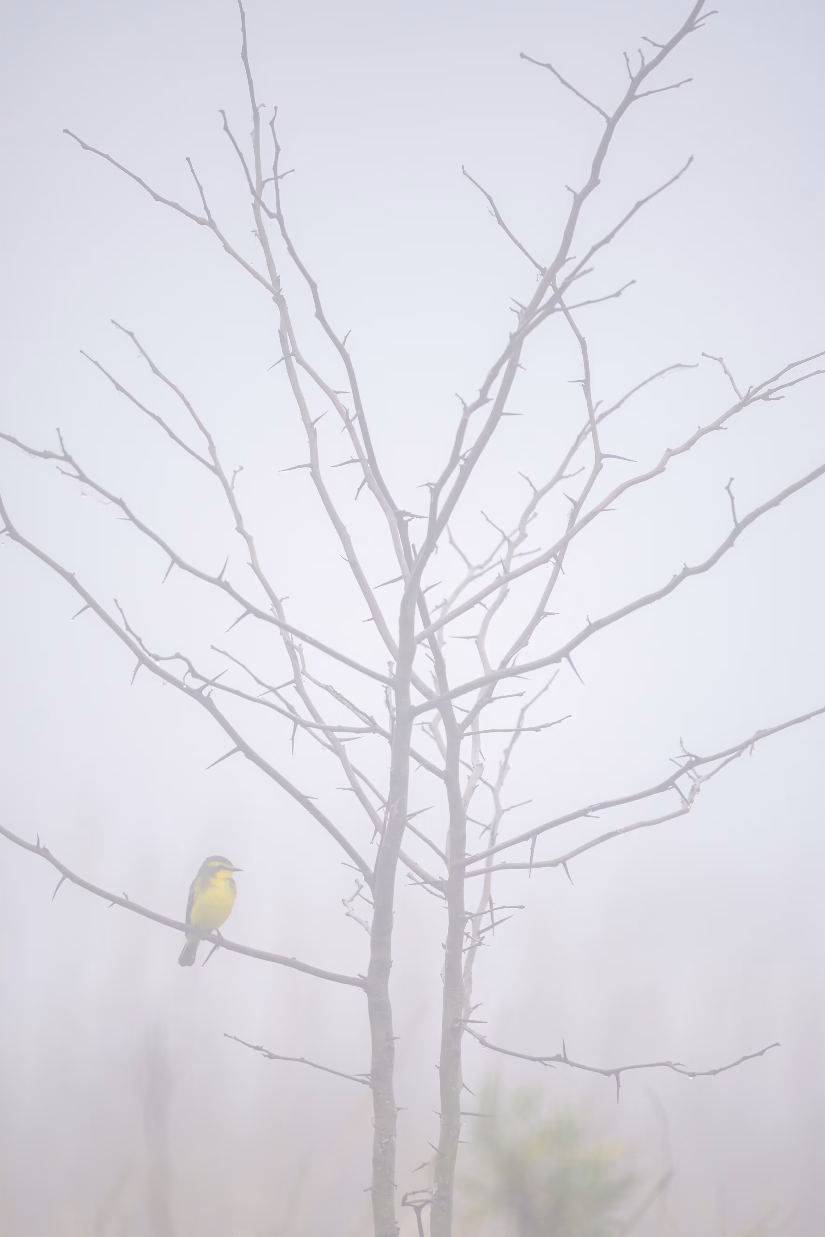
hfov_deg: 2.0
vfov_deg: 3.0
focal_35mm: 676
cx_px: 437
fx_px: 23218
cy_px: 696
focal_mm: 600
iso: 1250
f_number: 6.3
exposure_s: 1/500
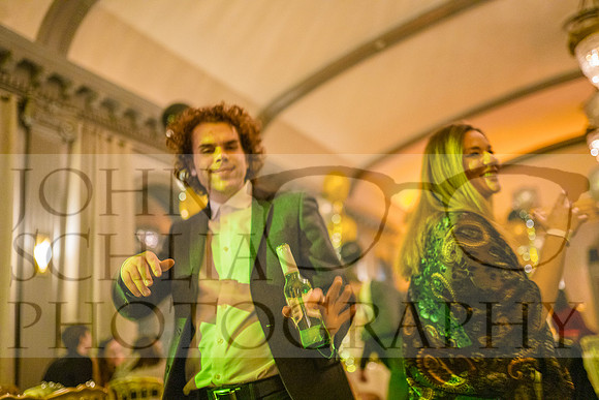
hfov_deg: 54.4
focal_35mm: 35
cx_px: 300
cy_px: 200
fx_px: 582
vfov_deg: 37.9
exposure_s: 1/50
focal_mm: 35
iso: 6400
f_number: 1.4
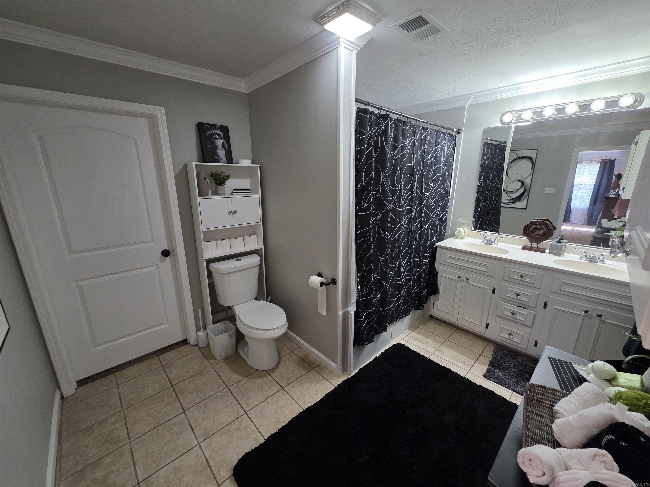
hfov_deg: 106.2
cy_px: 244
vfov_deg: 89.9
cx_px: 325
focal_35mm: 13
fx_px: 244
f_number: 1.9
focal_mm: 2.2
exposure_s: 1/60
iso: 250
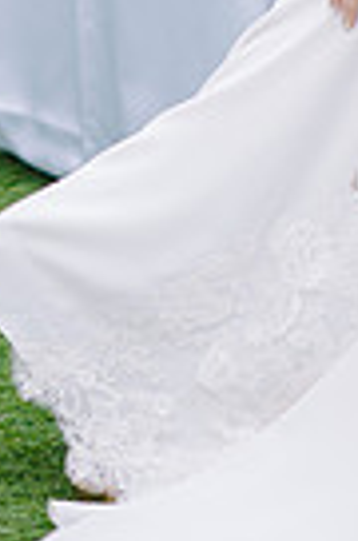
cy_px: -159
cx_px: 469
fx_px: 2489
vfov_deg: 12.1
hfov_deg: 8.1
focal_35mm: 166
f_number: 2
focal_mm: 50
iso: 50
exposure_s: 1/160
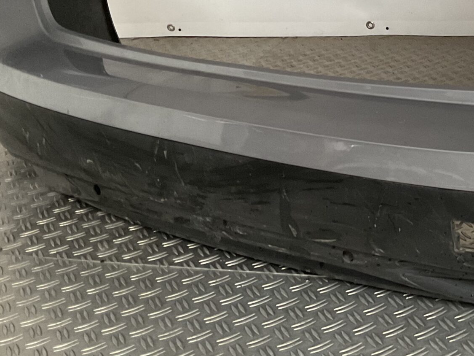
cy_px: 100
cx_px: 485
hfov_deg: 27.5
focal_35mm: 66
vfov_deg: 22.1
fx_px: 904
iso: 125
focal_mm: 3
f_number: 1.8
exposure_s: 1/50
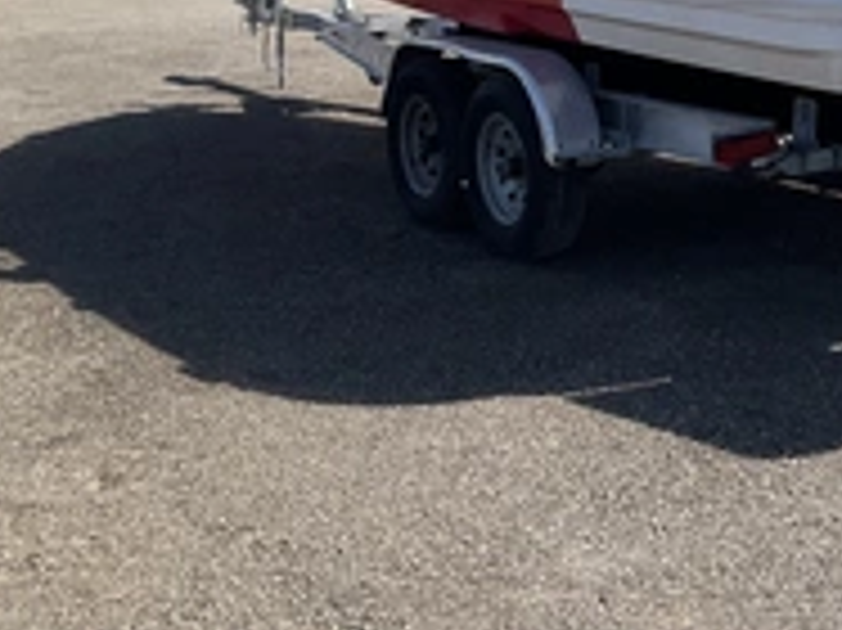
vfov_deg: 22.5
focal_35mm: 62
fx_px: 1507
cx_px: 833
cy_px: -32
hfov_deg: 29.3
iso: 25
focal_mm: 3
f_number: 1.8
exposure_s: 1/1912
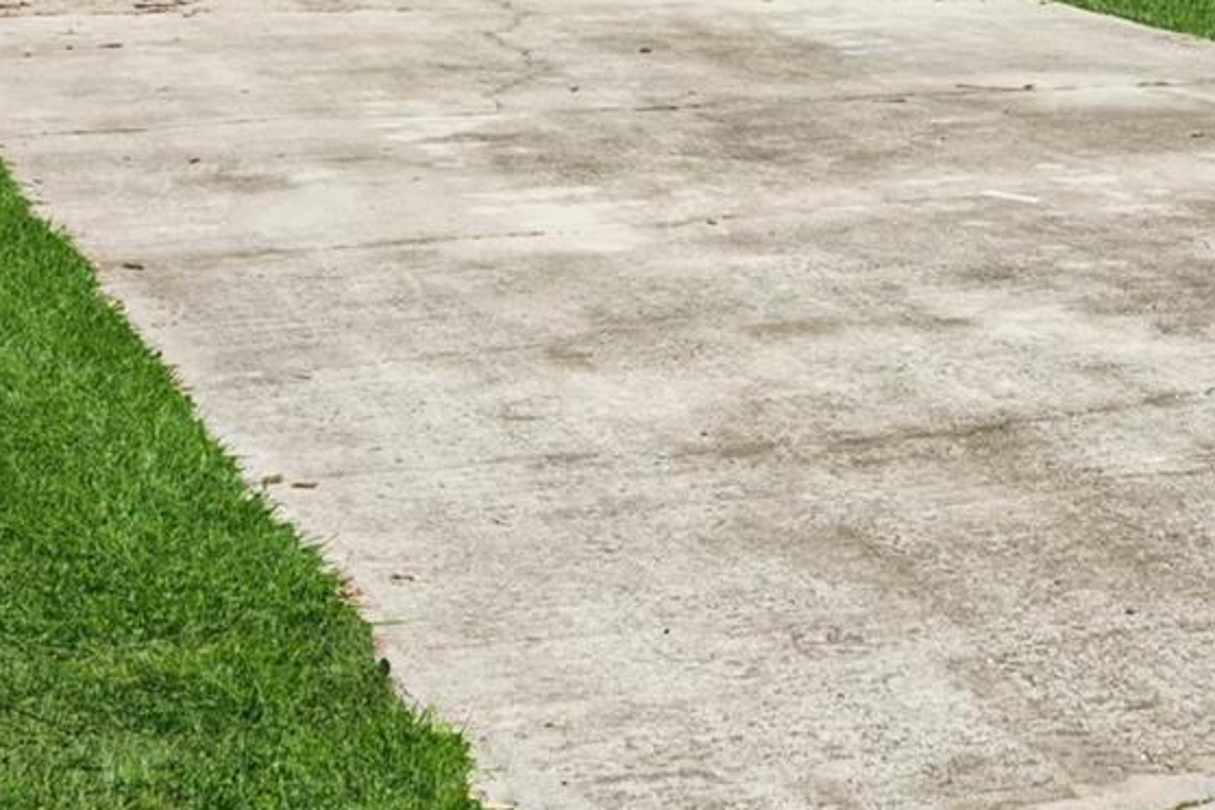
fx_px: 2902
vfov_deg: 15.2
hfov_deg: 23.2
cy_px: -200
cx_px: 1019
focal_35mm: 86
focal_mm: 20
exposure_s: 1/640
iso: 250
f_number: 8
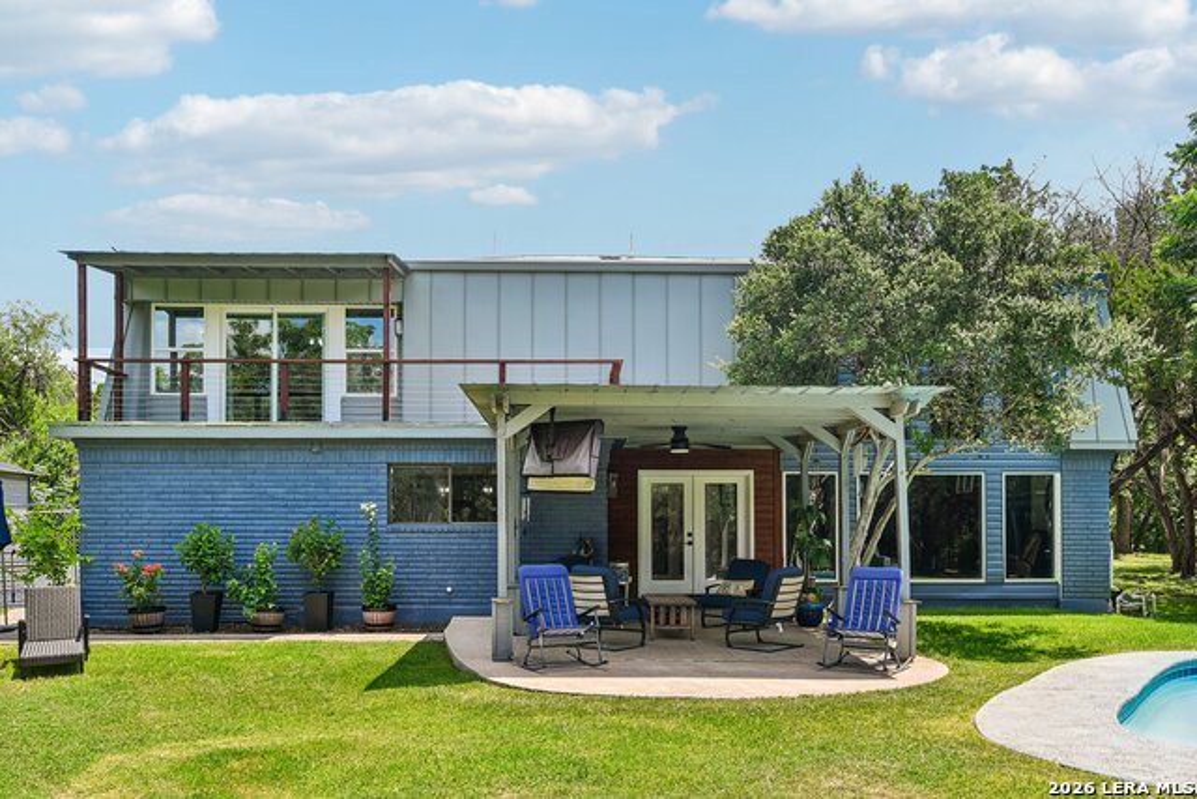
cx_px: 598
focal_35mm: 30
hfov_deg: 61.9
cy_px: 400
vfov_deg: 43.6
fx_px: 998
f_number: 8
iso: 400
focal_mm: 30
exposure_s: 1/250
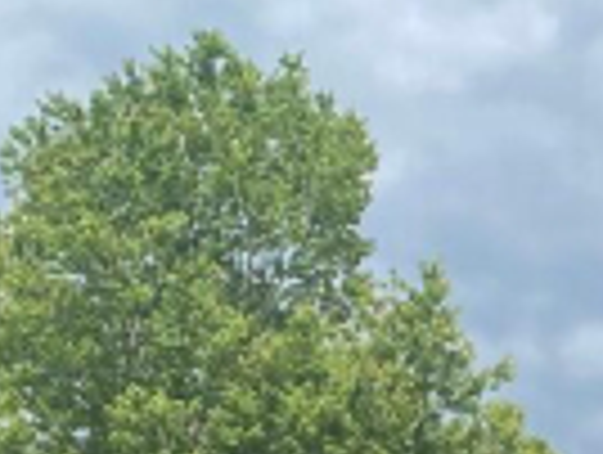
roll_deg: +0.1
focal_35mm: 129
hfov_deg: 14.2
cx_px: 911
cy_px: 841
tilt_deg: +7.9
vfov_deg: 10.7
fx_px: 2251
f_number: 1.8
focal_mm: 4.25
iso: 32
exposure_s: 1/3125
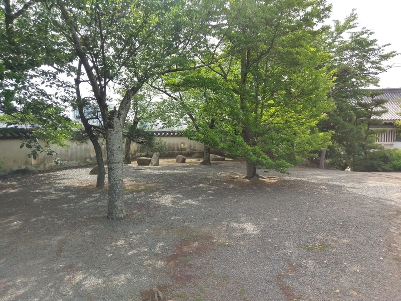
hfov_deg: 67.3
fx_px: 301
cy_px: 150
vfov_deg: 53.1
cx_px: 200
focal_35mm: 26
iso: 100
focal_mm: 4.58
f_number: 1.8
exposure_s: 1/800
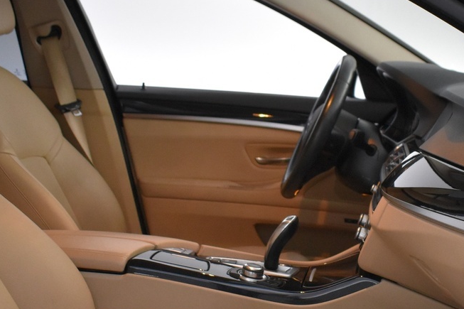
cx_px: 333
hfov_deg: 29.7
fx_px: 863
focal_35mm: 67
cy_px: 246
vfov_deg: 20.1
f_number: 3.5
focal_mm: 18
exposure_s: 1/60
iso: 2000
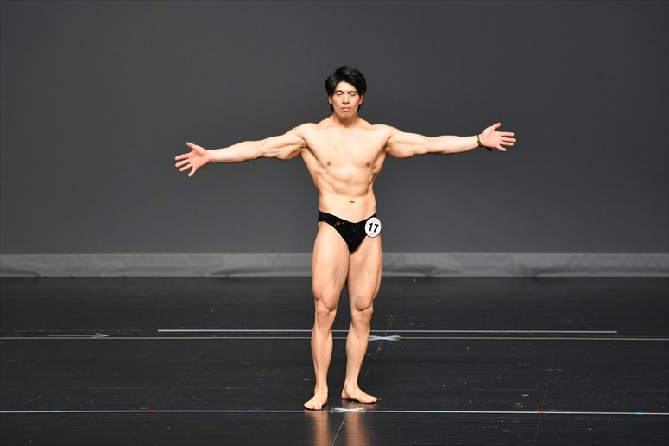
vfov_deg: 4.6
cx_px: 334
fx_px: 5572
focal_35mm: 300
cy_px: 223
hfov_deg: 6.9
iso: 2500
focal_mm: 200
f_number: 5.6
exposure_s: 1/400
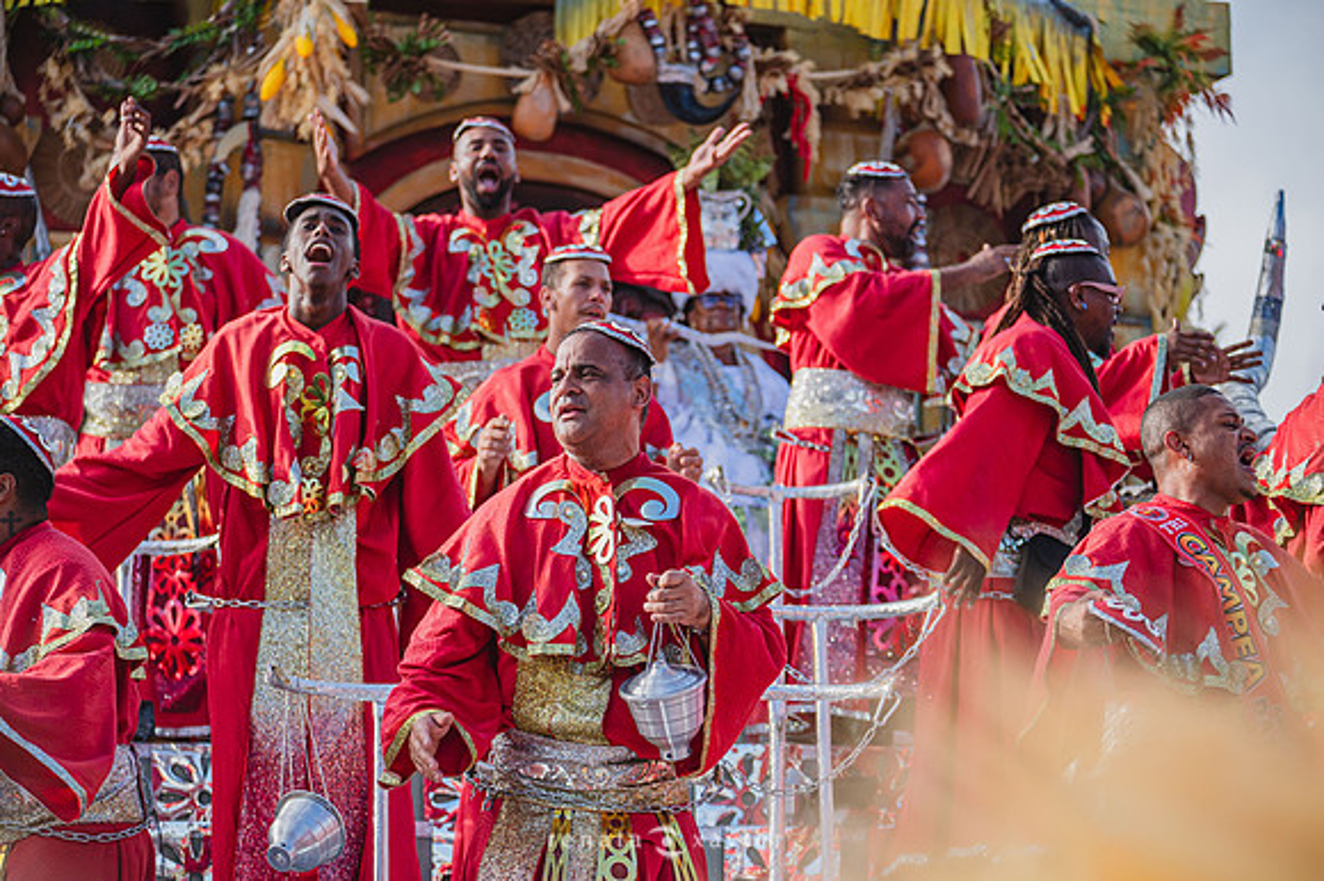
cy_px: 440
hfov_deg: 15.2
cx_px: 662
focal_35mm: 135
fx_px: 4962
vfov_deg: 10.1
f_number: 5.6
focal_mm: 135
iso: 400
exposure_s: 1/1600
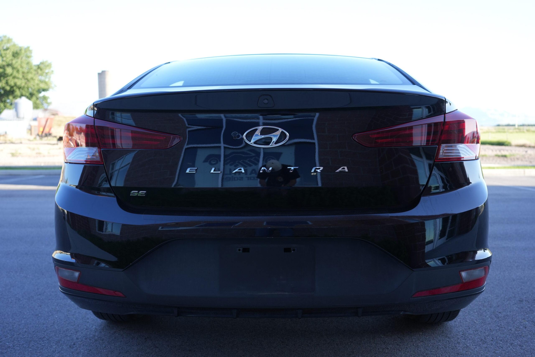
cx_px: 268
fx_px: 520
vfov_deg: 37.9
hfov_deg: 54.4
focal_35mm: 35
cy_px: 178
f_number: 4
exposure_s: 1/200
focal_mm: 35
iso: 200
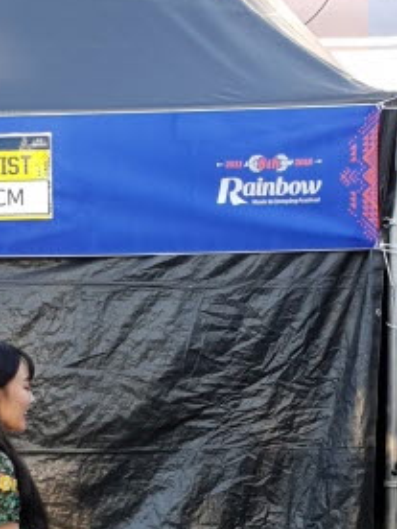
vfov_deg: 27.2
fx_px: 1009
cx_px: 74
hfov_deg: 21.9
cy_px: 565
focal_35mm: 66
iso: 50
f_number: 2.4
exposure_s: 1/130
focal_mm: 4.3
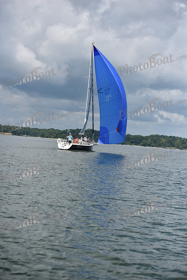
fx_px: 545
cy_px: 140
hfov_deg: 19.5
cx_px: 94
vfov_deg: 28.8
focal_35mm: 70
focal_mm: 70
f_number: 4
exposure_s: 1/8000
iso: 320
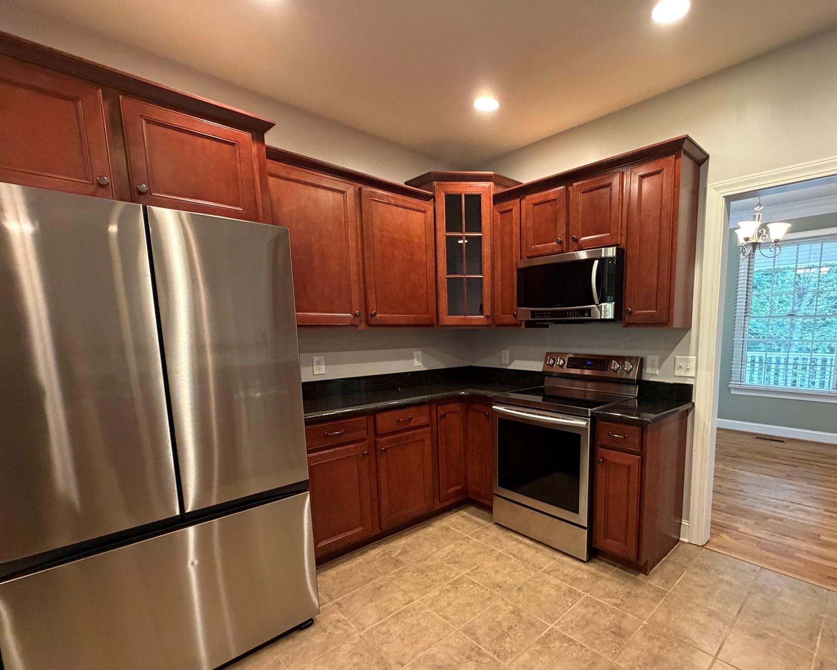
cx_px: 511
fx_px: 421
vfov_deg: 76.5
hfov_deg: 88.3
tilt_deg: -8.4
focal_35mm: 17
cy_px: 384
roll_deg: -0.1
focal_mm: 2.22
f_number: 2.2
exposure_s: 1/60
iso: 640
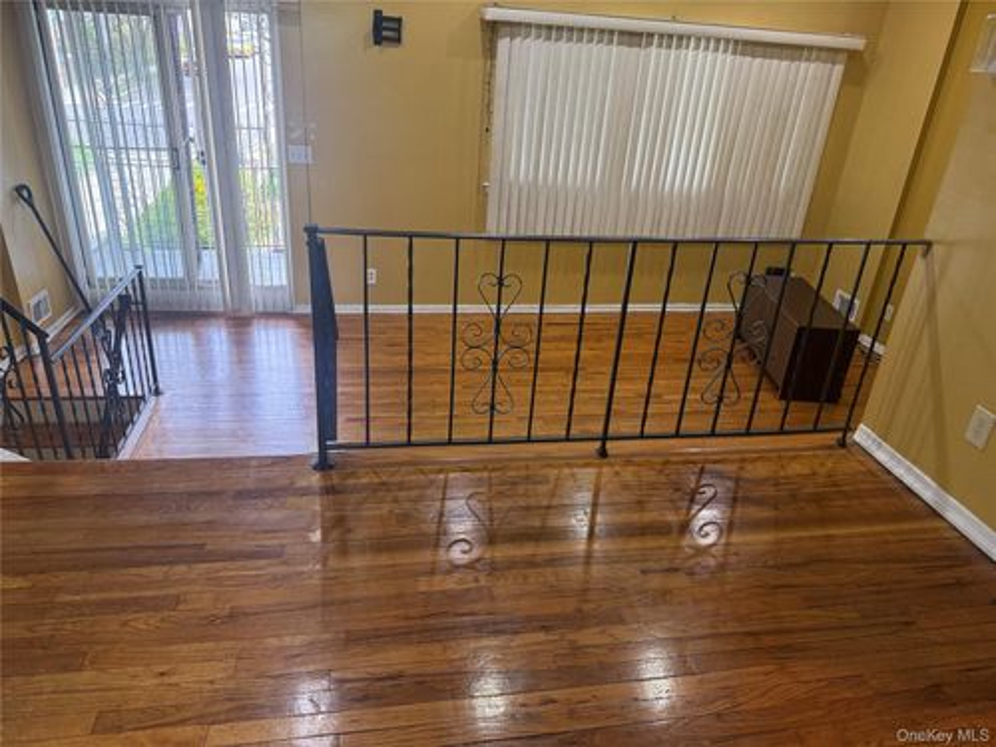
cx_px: 498
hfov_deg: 71.6
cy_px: 374
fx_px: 691
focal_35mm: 24
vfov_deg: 56.8
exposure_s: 1/109
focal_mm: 6.76
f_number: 1.78
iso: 200
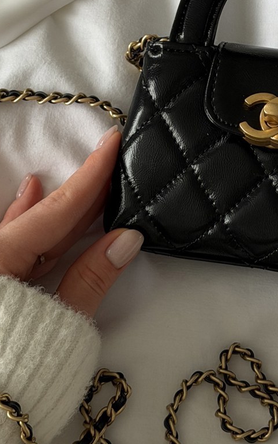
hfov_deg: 9.8
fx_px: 1600
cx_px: 313
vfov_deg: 15.6
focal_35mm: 132
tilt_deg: -68.4
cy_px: 37
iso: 64
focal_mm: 6.76
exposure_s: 1/122
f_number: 1.78
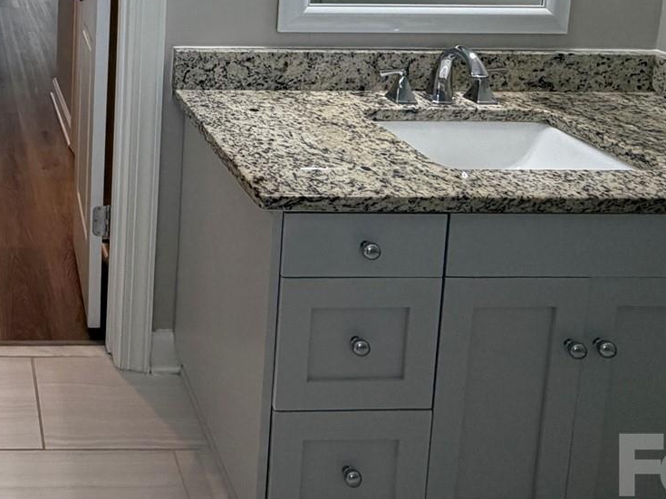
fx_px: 750
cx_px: -20
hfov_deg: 40.9
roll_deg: -0.3
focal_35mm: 39
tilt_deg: -6.6
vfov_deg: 31.5
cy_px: -84
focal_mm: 2.22
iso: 200
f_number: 2.2
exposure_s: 1/120
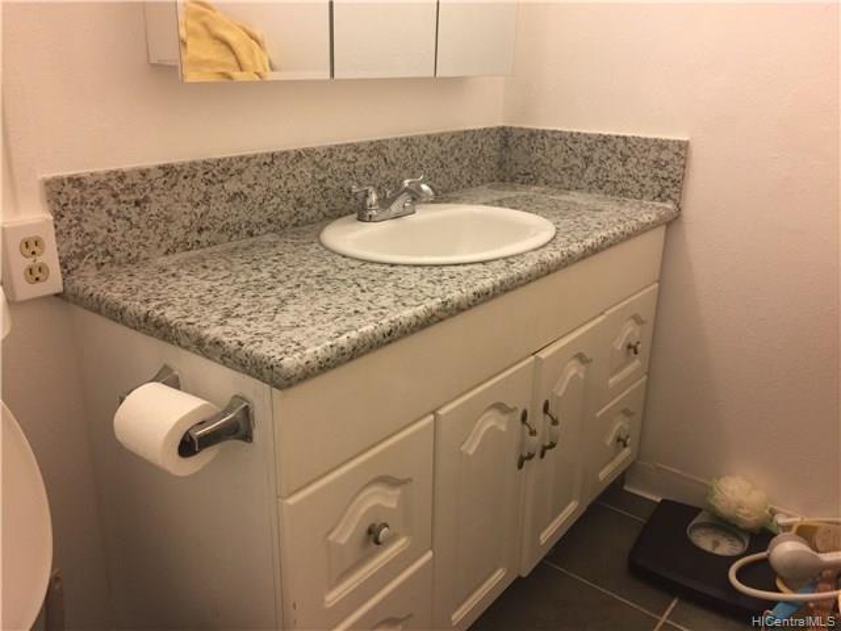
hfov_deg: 61.7
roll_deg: -2.1
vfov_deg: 48.2
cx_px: 420
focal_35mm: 29
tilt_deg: -20.7
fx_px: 705
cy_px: 316
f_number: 2.2
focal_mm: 4.15
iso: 32
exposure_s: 1/15
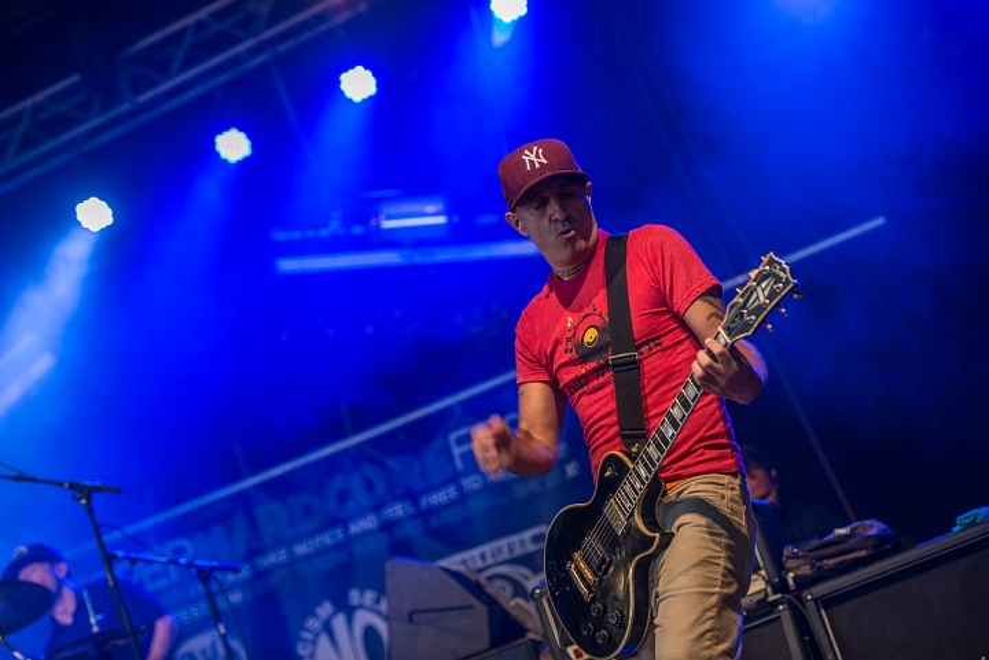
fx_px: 2474
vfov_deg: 15.2
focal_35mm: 90
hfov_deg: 22.6
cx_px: 494
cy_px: 330
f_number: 2.8
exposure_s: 1/100
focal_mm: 90
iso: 250
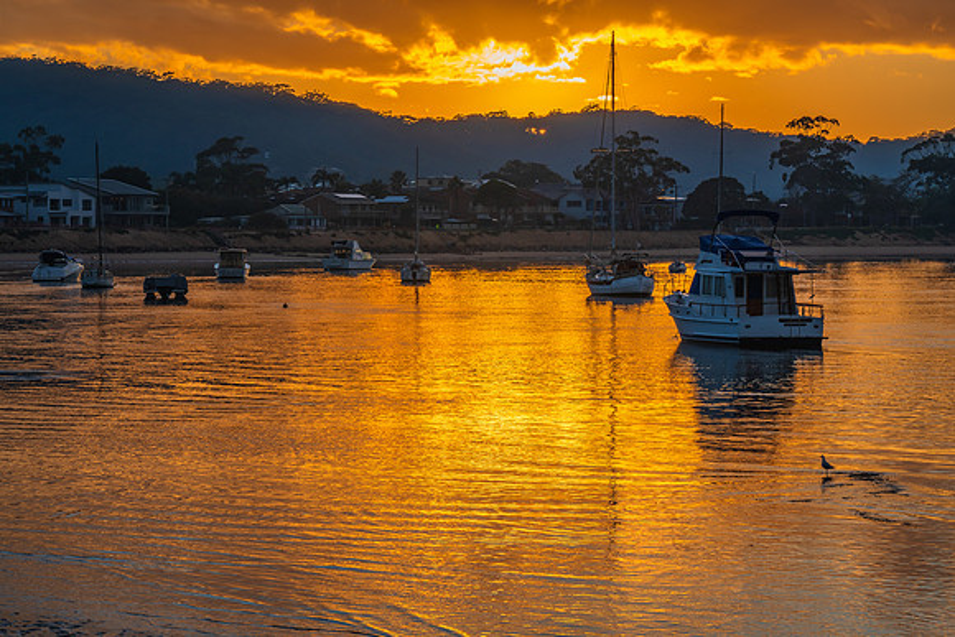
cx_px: 478
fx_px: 3108
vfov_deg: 11.7
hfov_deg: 17.5
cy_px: 318
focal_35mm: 117
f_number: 13
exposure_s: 1/160
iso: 100
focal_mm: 116
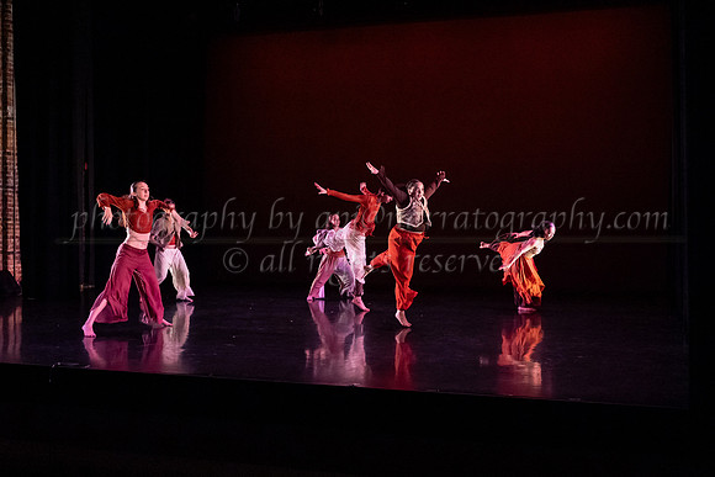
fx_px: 797
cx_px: 406
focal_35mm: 40
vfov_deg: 33.3
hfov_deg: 48.2
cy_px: 258
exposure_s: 1/400
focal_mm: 28
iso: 4000
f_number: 4
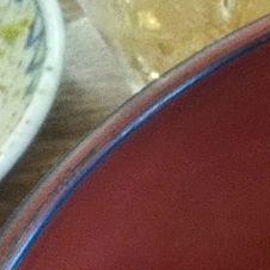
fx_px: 1244
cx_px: 659
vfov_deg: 11.6
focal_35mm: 141
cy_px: 461
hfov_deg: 10.5
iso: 200
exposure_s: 1/30
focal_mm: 4
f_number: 2.2
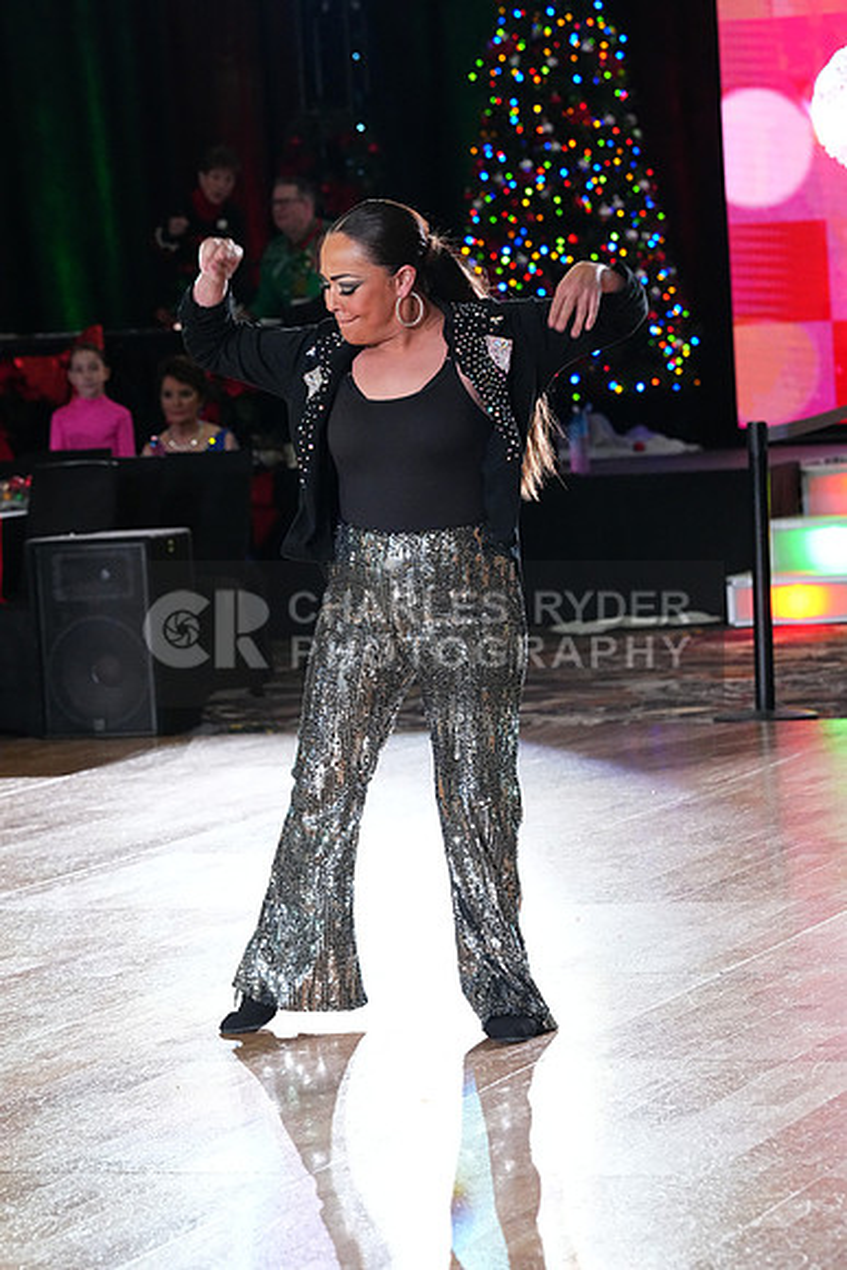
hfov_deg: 10.2
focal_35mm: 135
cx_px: 424
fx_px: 4761
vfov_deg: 15.2
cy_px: 635
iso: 8000
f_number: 6.3
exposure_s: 1/400
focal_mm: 135
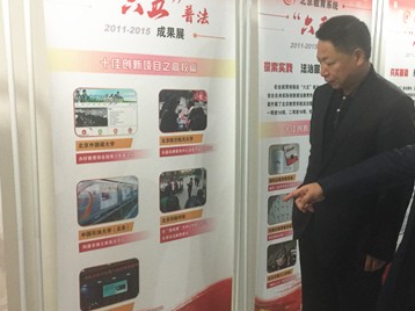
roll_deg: -3.1
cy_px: 196
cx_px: 286
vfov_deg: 30.7
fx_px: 563
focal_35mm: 47
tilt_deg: -11.5
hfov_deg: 39.8
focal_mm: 4.15
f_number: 2.2
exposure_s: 1/8
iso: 125
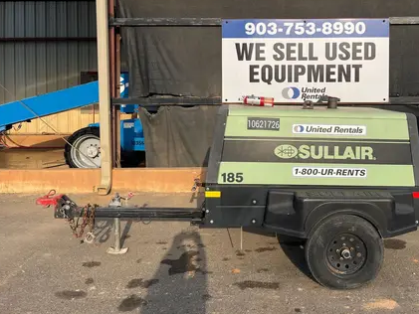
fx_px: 412
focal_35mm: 34
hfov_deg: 53.4
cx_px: 259
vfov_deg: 41.4
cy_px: 111
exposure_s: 1/3049
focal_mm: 5.1
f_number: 1.6
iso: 50
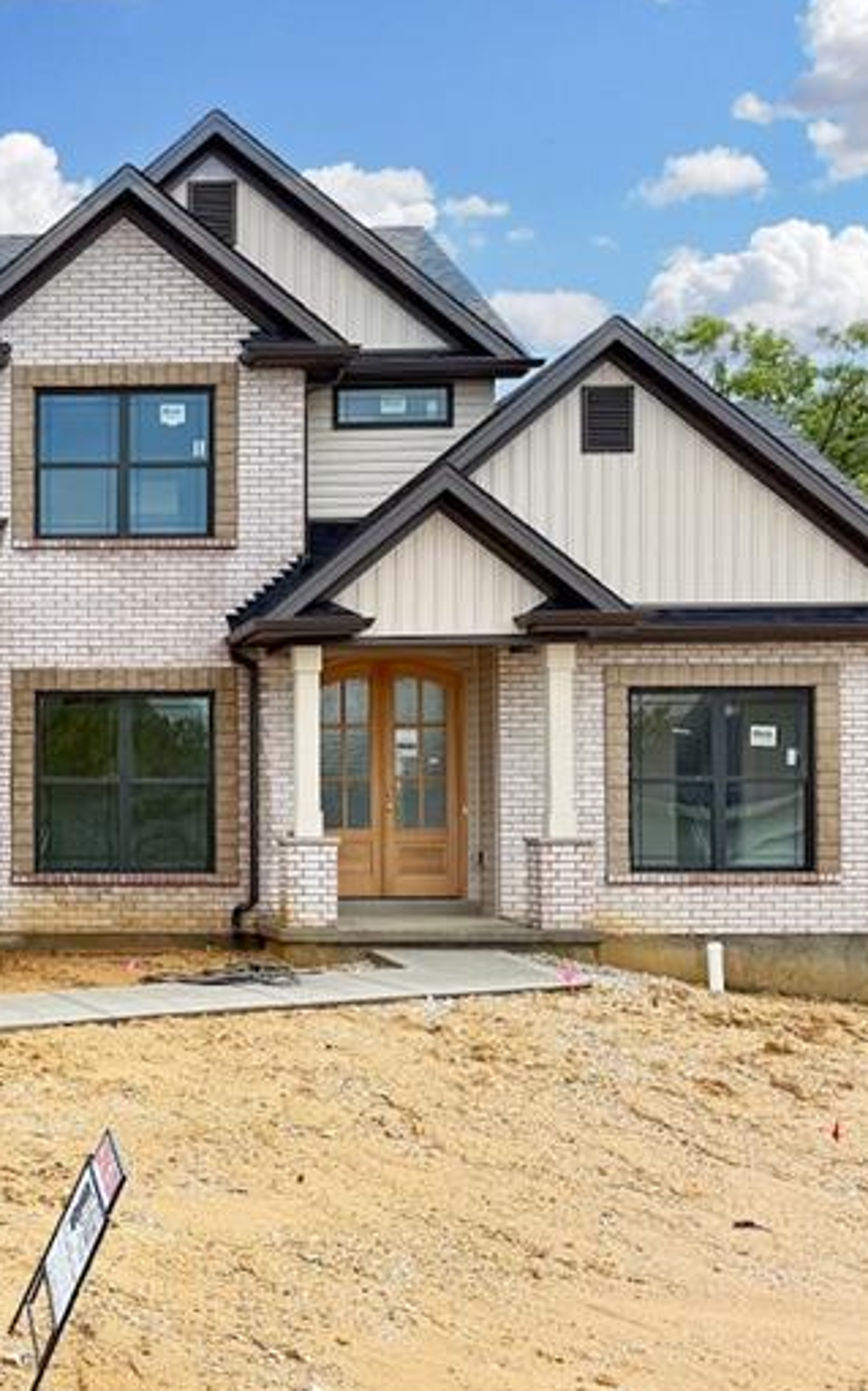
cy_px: 689
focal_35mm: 51
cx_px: -98
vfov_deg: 39.6
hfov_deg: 23.7
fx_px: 1932
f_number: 1.8
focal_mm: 6.76
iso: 100
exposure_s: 1/1250
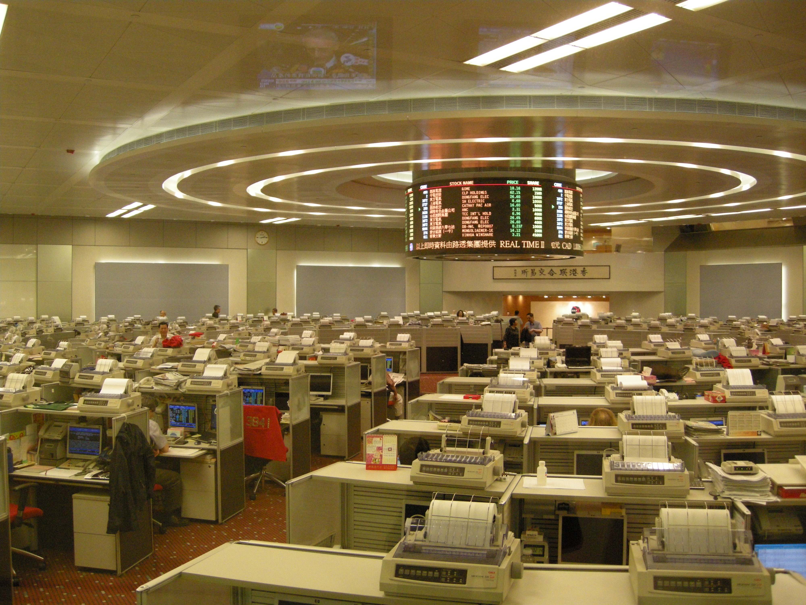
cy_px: 302
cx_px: 403
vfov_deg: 40.7
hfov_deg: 52.6
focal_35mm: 35
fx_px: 815
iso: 400
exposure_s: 1/51.6
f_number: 2.7
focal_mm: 7.5
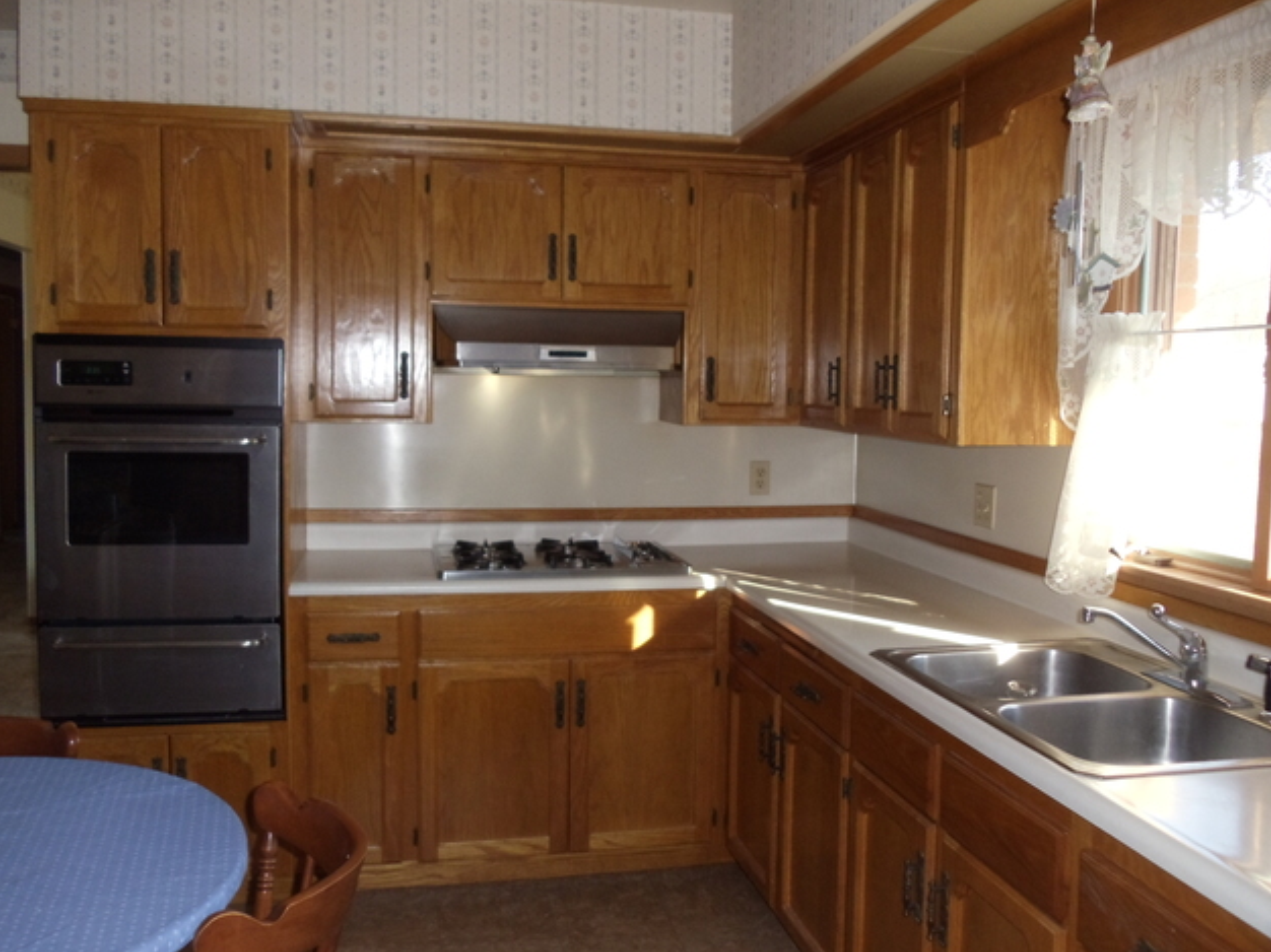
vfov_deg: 32.2
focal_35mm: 45
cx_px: 646
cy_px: 477
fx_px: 1652
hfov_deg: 42.1
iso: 200
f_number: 3.5
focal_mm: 6
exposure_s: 1/30
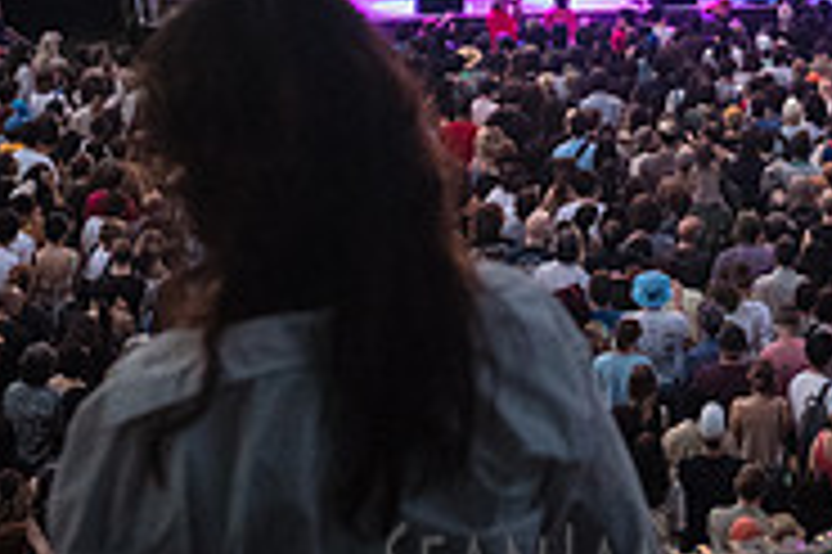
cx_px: 720
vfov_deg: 12.0
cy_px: -191
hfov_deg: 18.4
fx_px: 2540
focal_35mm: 110
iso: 6400
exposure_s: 1/500
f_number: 3.2
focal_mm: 35
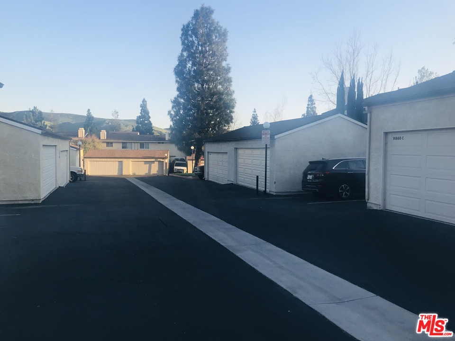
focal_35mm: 28
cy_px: 170
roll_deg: +0.2
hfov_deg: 63.4
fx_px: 368
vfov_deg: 49.7
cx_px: 228
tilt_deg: -2.2
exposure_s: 1/618
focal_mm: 3.99
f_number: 1.8
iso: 20
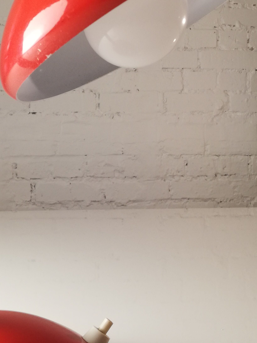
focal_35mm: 55
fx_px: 544
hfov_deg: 26.1
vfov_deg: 34.9
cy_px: 152
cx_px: 53
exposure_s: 1/50
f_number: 2.2
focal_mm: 3.81
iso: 160
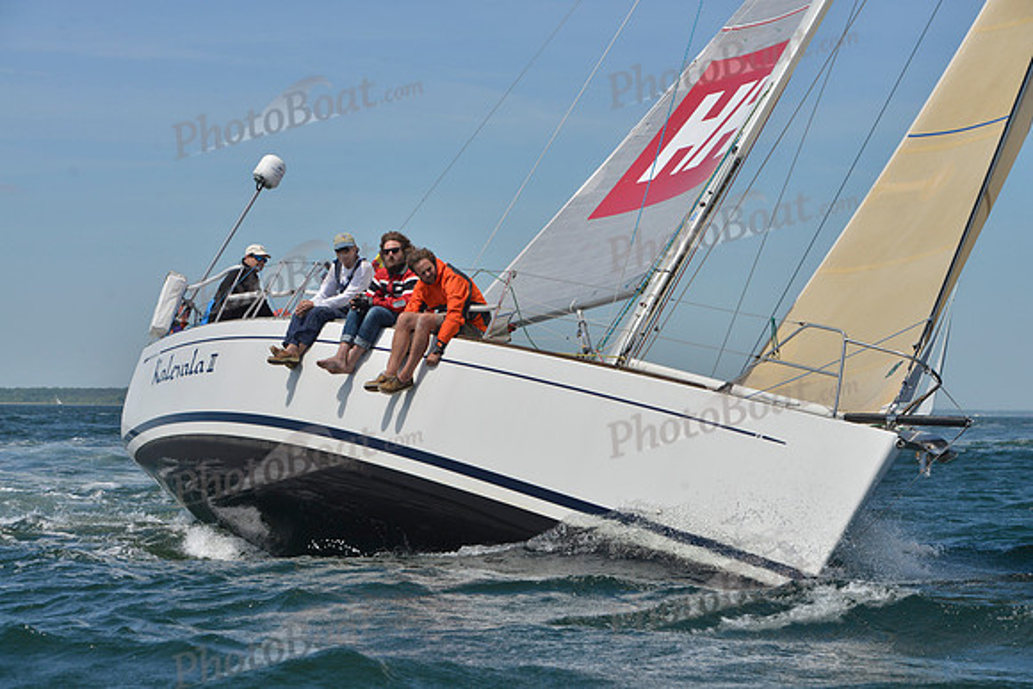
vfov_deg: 13.0
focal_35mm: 105
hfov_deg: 19.5
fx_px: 3013
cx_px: 516
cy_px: 344
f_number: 10
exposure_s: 1/1250
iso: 280
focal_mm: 105
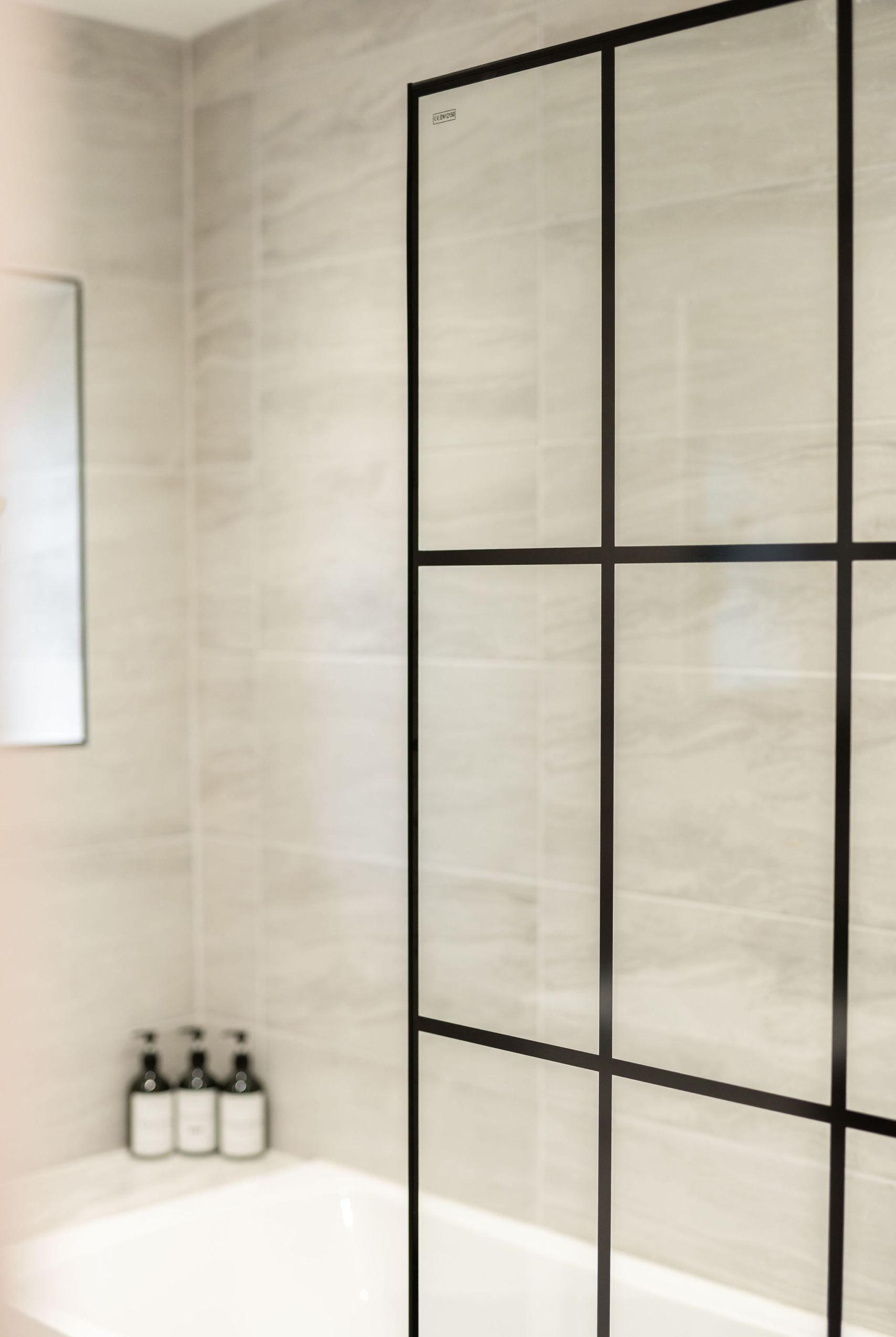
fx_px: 1860
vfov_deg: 39.5
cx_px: 448
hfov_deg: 27.1
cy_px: 668
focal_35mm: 50
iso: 400
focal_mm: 50
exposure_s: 1/80
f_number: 2
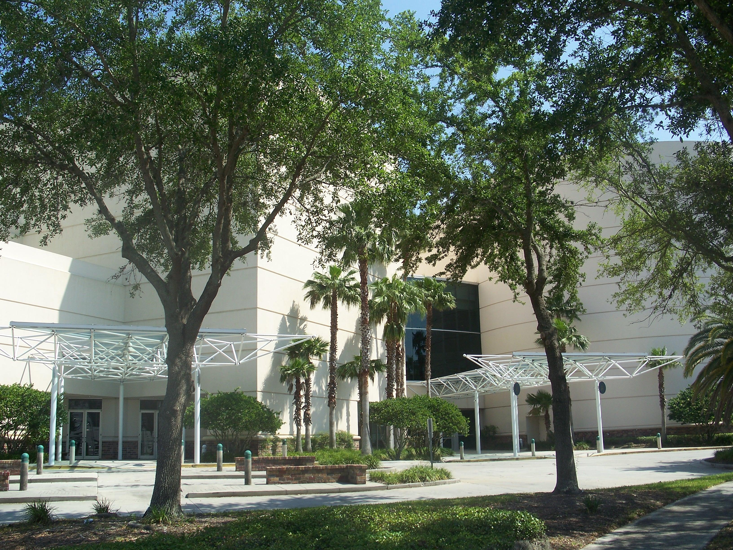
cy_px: 275
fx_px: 783
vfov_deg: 38.7
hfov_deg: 50.1
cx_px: 366
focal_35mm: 37
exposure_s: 1/400
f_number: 4
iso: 64
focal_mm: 7.8
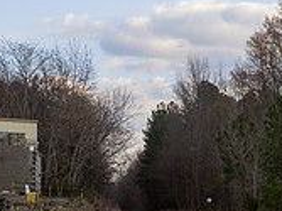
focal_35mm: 125
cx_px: 334
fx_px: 1018
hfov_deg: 15.2
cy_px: 227
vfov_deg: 11.7
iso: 200
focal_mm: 18
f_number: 7.1
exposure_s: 1/200
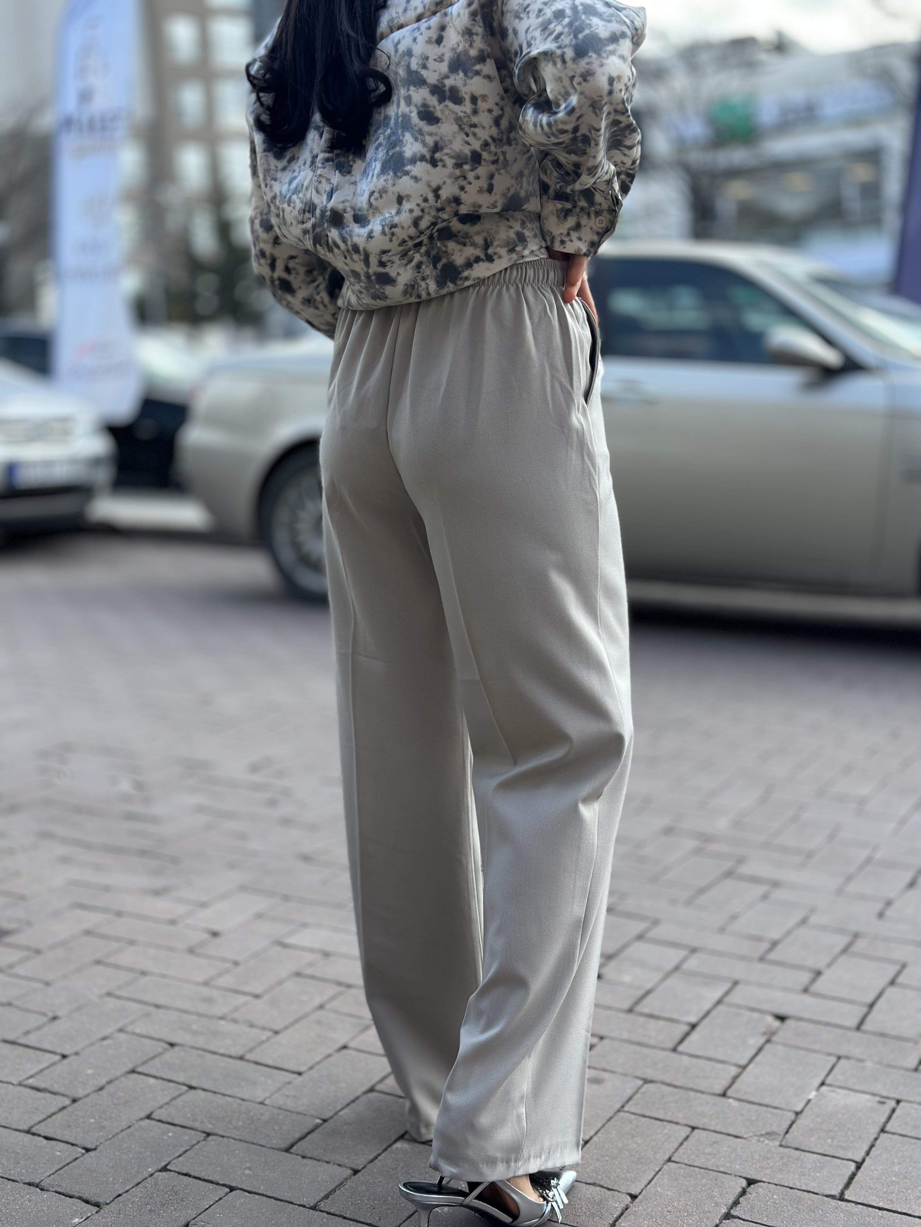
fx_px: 1703
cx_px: 460
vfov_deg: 39.7
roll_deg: +3.2
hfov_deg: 30.3
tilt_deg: -6.3
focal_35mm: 48
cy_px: 614
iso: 80
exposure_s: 1/1323
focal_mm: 6.86
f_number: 1.78
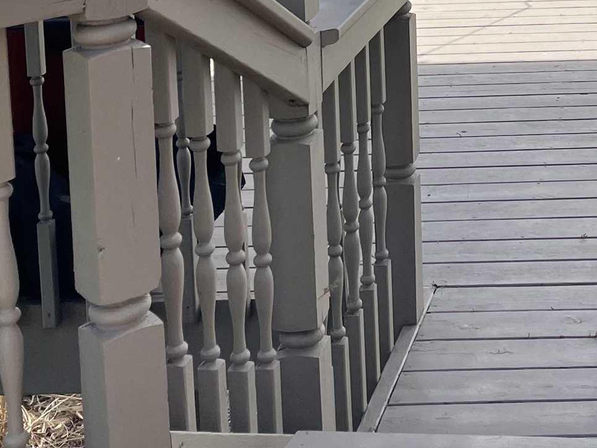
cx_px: 704
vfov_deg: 16.0
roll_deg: +1.3
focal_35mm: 83
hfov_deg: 21.9
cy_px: -257
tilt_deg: -3.5
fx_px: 1432
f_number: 1.6
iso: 32
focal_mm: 4.2
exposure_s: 1/1825
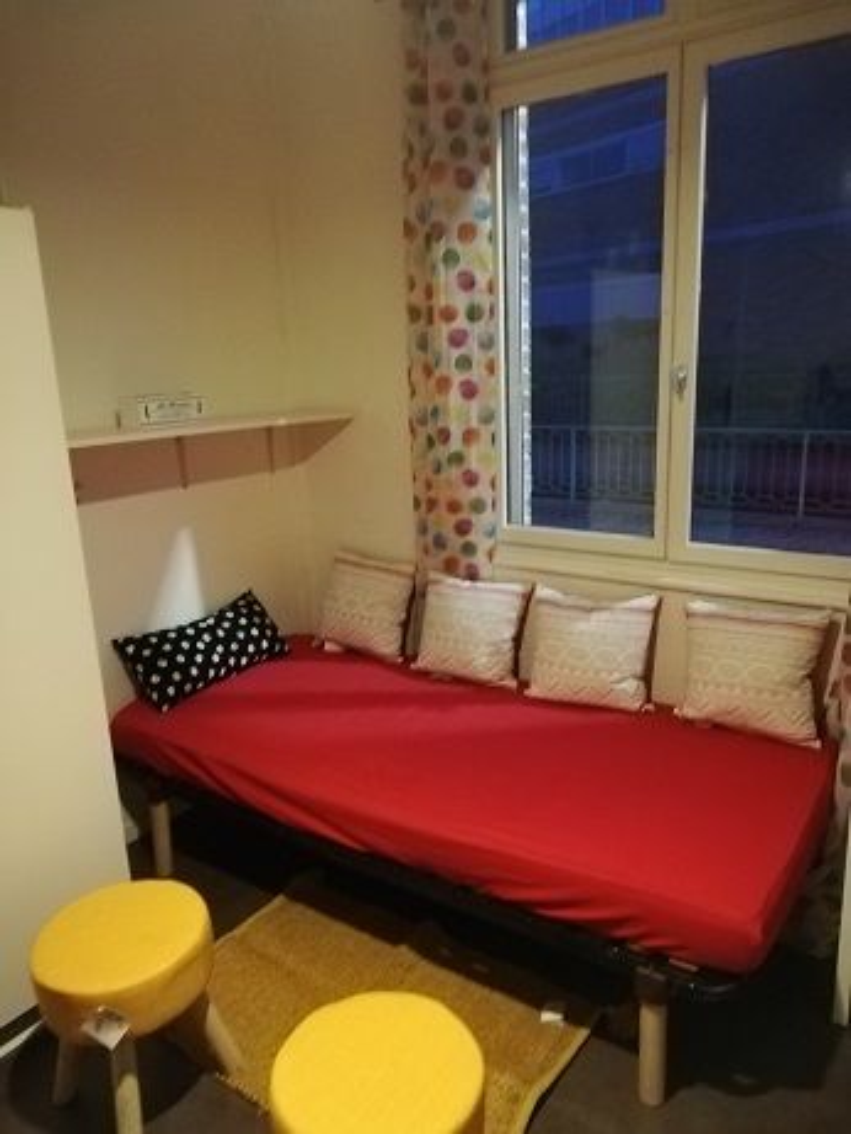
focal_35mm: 26
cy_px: 567
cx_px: 426
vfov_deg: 67.3
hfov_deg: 53.1
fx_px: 852
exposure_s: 1/16.7
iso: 1250
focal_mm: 3.81
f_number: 2.2
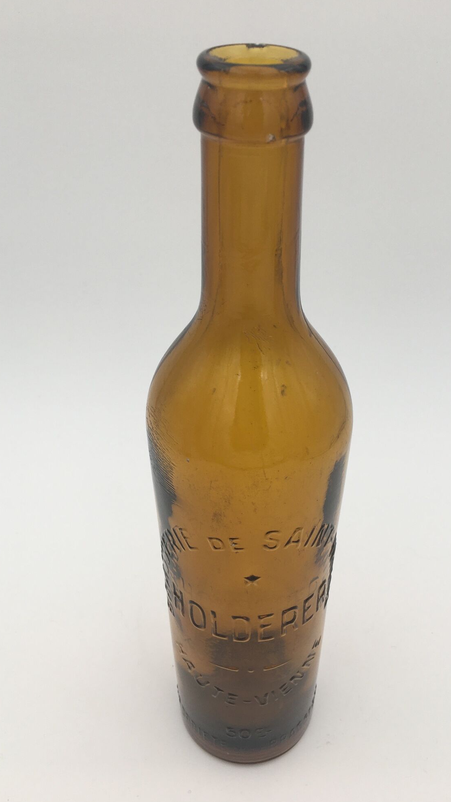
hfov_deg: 36.6
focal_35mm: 32
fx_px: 680
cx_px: 254
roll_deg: -0.9
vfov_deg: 61.0
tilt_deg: -34.8
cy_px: 402
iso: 25
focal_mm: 4.15
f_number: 2.2
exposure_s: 1/162
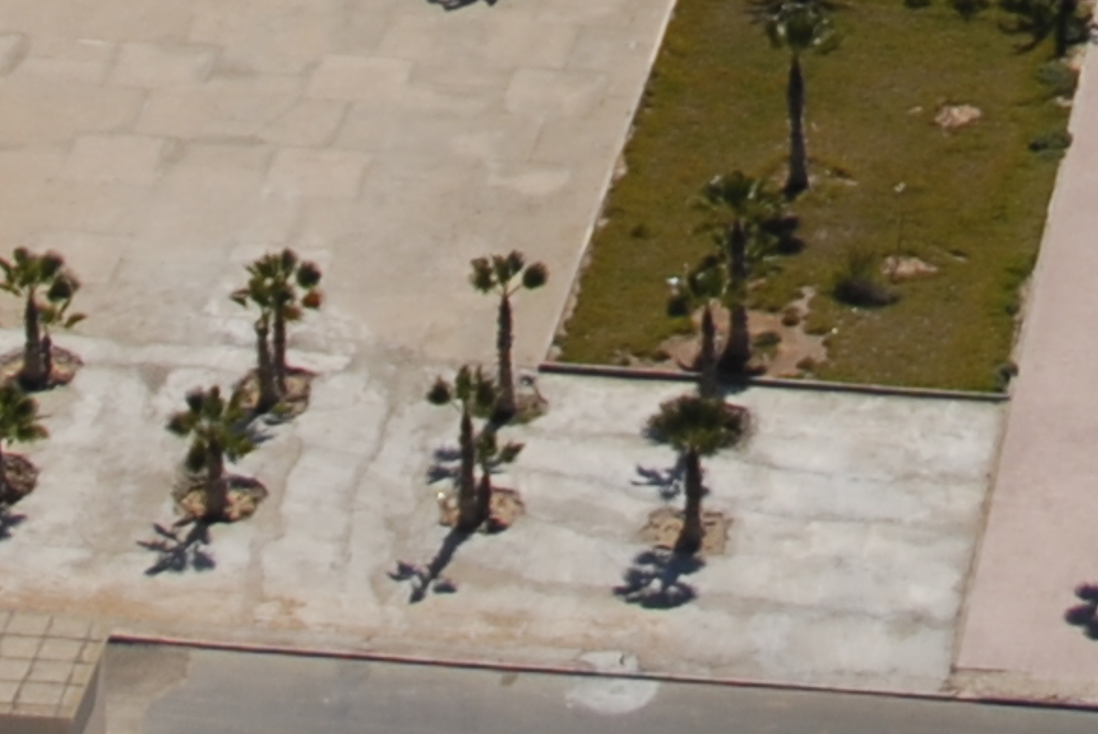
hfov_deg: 9.3
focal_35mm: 218
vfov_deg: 5.9
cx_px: 1387
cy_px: -1464
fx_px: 6655
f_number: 4
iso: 100
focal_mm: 22
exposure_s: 1/2000
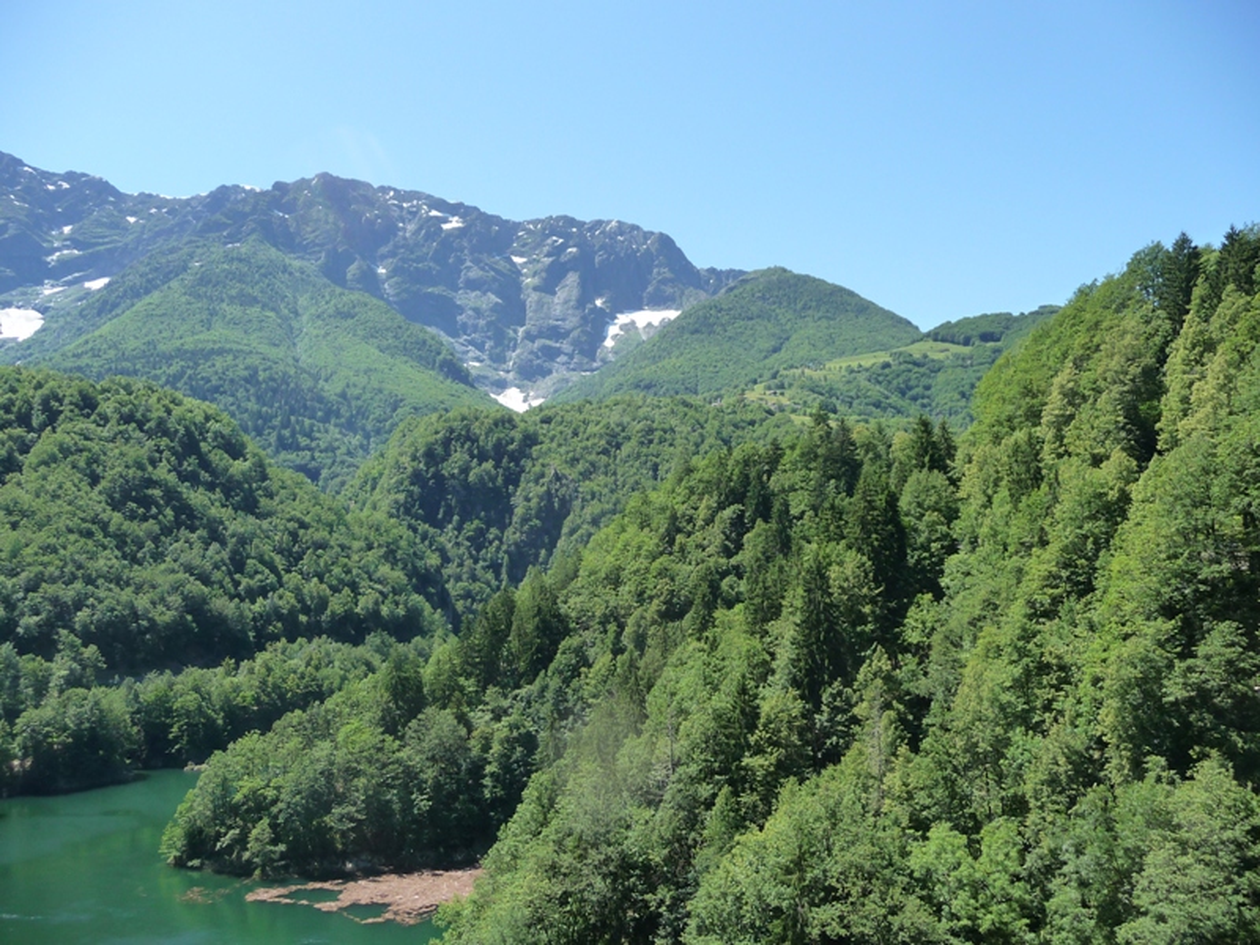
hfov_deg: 63.4
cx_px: 630
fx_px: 1019
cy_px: 472
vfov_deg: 49.7
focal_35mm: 28
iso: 160
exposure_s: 1/500
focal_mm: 4.7
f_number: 3.3
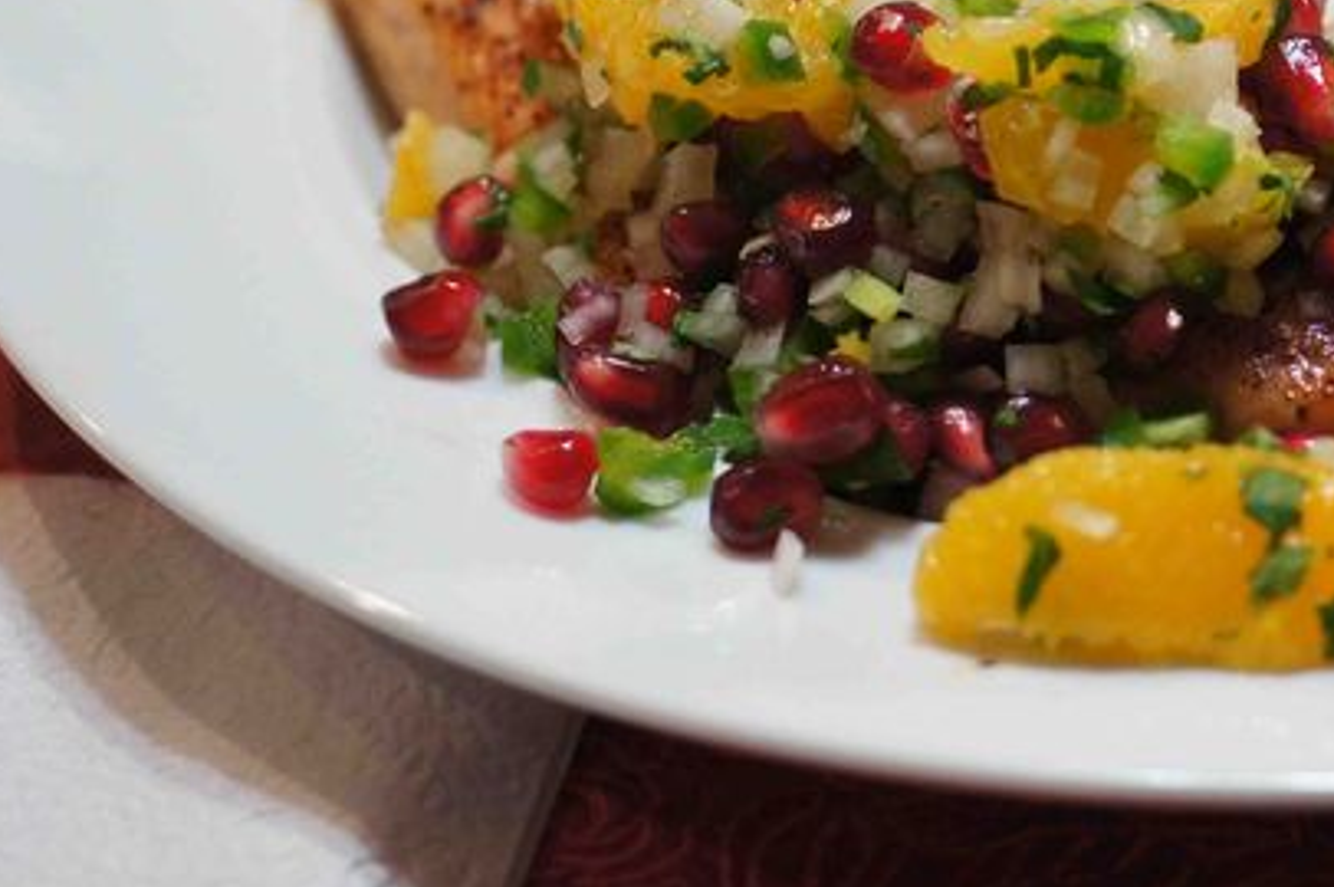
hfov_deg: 14.7
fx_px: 5146
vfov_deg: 9.8
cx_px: 1109
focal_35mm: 139
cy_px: 92
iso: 1600
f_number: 2.8
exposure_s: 1/80
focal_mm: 50
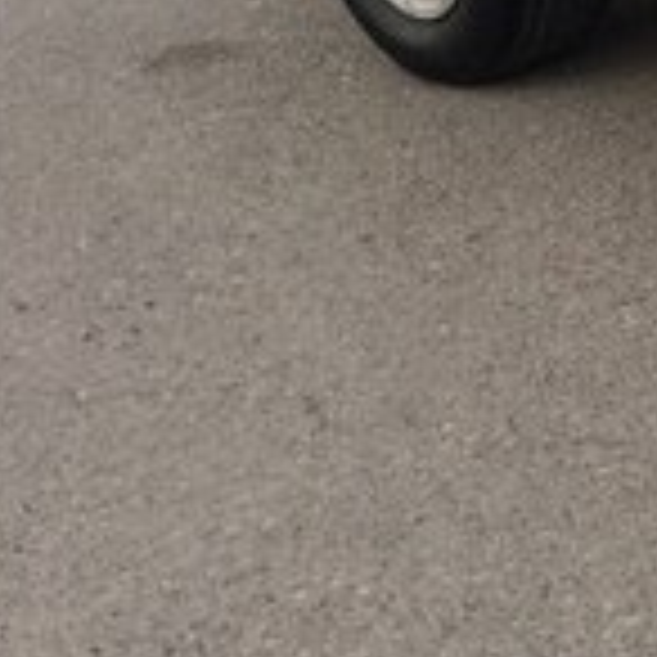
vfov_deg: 14.3
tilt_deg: -15.1
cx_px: 1422
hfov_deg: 12.6
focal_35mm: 116
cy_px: -223
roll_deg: +11.0
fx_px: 2491
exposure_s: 1/684
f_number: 2.2
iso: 32
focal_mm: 4.15
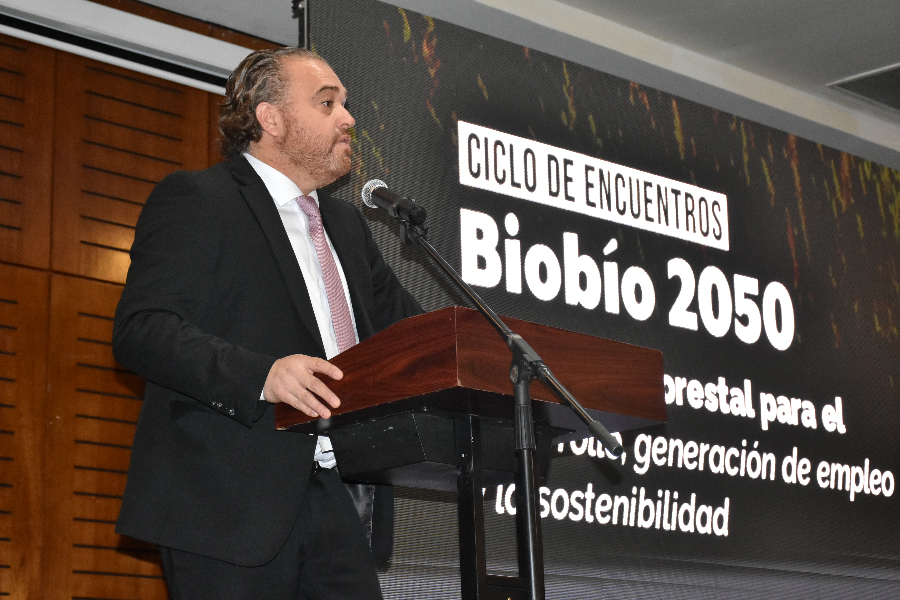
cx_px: 450
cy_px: 300
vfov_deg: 17.5
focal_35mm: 78
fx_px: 1950
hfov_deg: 26.0
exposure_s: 1/200
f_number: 7.1
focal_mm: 52
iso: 3200
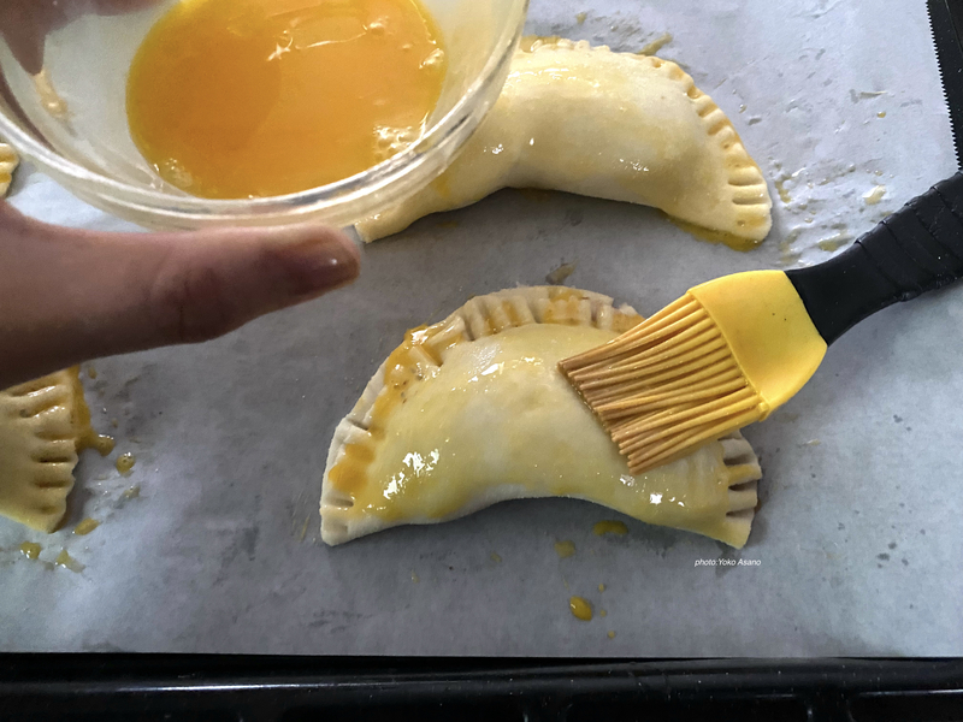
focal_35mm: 26
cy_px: 361
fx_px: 723
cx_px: 482
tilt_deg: -69.5
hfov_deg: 67.3
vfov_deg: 53.1
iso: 1000
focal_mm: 4.25
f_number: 1.8
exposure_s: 1/30
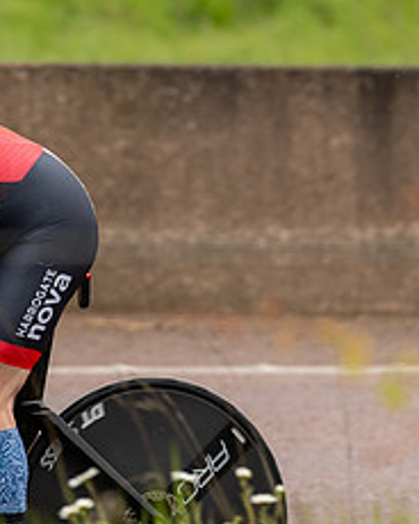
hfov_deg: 3.4
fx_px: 7115
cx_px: 27
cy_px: 227
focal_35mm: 459
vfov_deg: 4.2
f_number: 3.5
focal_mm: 194
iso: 500
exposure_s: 1/1000
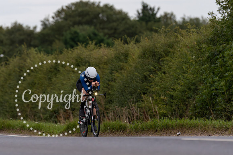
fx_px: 2009
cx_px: 94
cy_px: 80
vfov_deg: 4.4
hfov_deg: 6.6
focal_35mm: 310
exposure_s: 1/800
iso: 1600
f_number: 3.5
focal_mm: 200
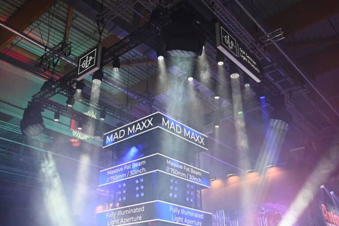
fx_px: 325
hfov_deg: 55.1
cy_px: 113
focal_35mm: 34
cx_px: 170
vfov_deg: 38.3
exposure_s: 1/125
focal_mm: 34.5
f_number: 4
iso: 560
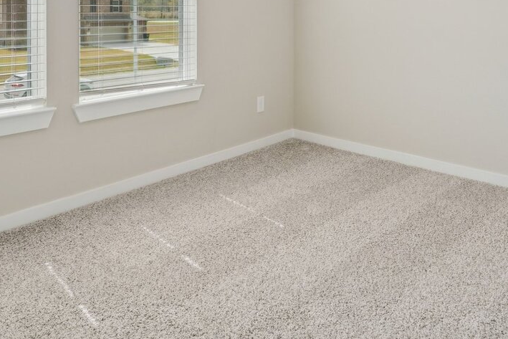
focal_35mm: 32
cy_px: -1
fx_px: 452
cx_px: 278
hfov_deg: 58.6
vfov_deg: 36.8
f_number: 8
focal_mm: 14
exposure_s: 1/400
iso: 500
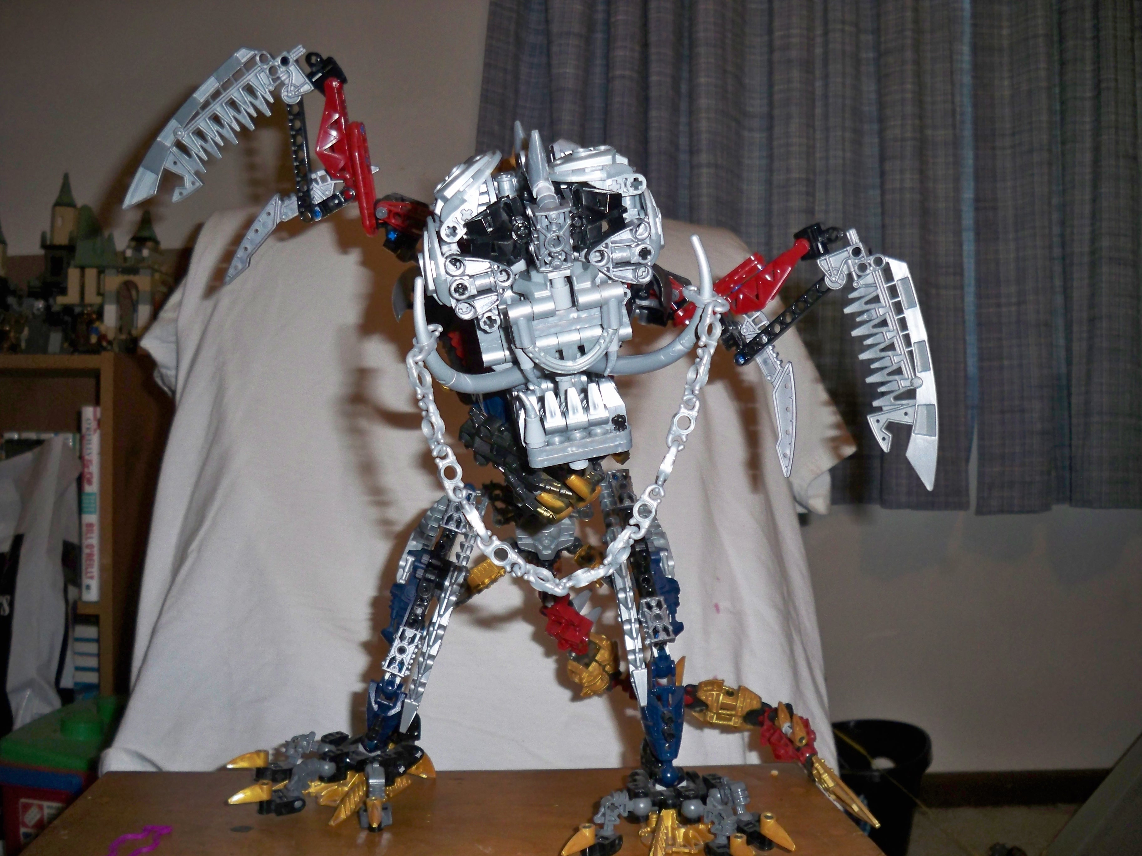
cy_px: 428
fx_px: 1155
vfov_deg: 40.7
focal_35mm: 35
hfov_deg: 52.6
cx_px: 571
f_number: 3.1
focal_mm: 6.3
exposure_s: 1/60
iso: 200
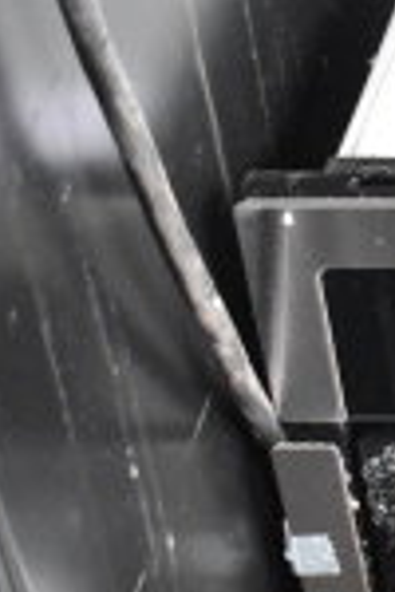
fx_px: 2617
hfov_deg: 7.7
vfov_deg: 12.9
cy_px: 483
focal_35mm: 159
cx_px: 1090
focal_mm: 26
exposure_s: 1/250
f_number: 8
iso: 6400
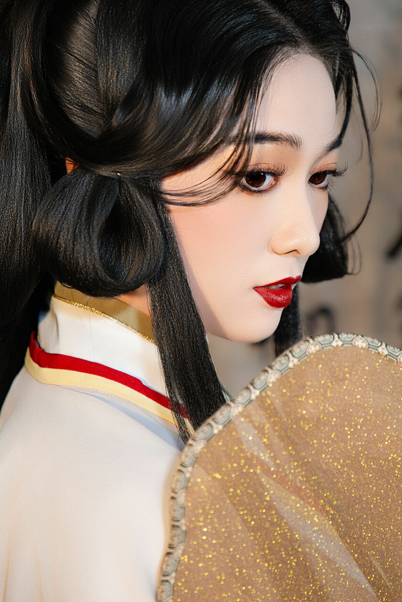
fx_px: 2143
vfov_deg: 16.0
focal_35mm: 128
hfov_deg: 10.7
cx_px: 244
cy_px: 247
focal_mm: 105
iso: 320
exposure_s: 1/125
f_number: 4
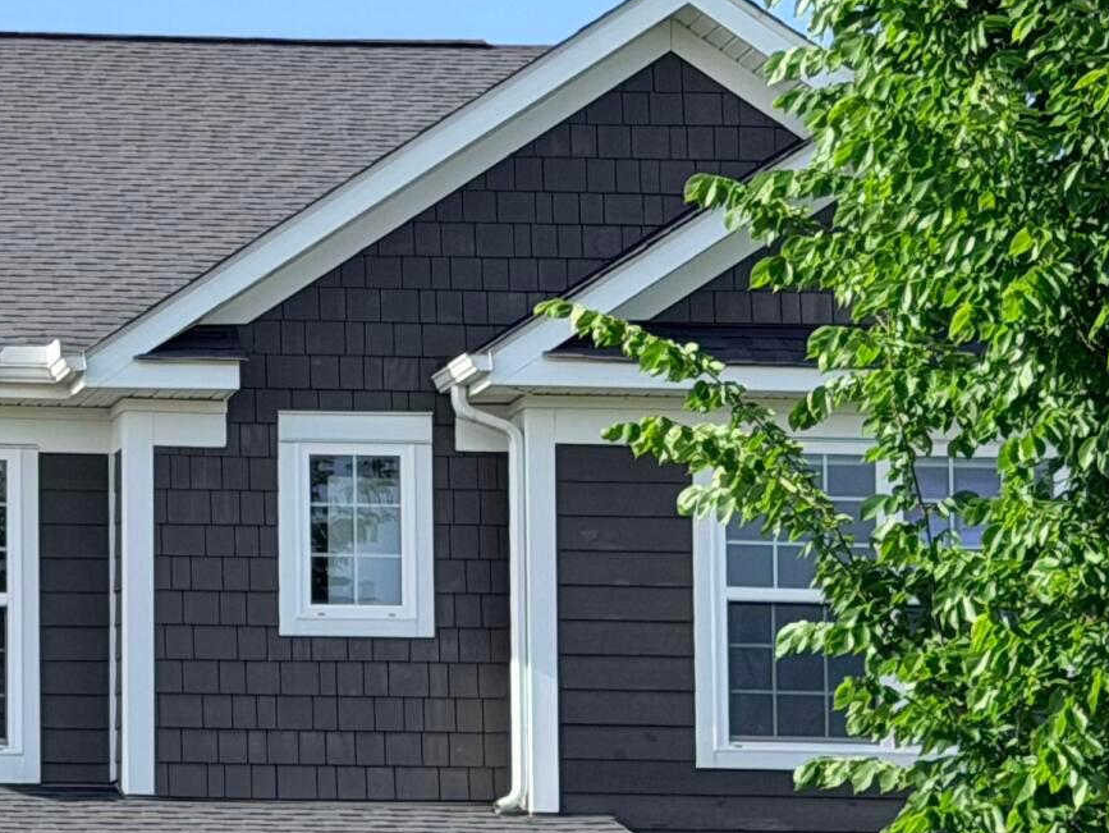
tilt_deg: +5.9
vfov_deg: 8.9
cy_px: 813
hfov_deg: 11.4
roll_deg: -0.8
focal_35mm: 166
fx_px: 5320
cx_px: -583
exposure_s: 1/2667
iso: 64
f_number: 1.78
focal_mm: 6.76
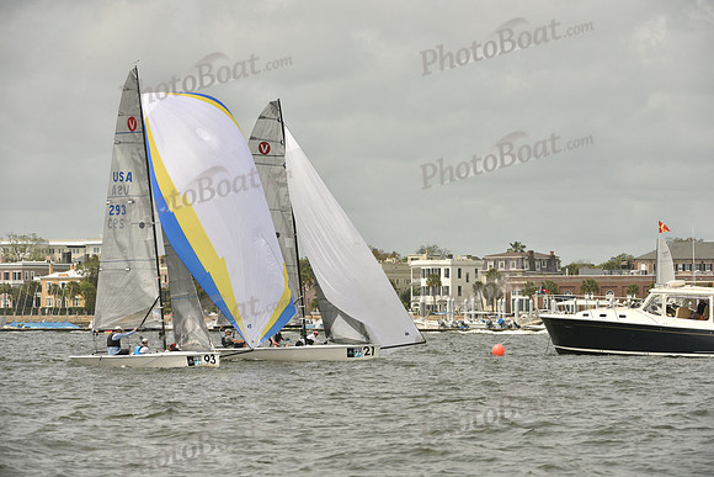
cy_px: 238
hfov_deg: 10.3
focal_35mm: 200
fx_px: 3967
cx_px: 357
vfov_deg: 6.9
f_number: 8
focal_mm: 200
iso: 320
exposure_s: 1/1250
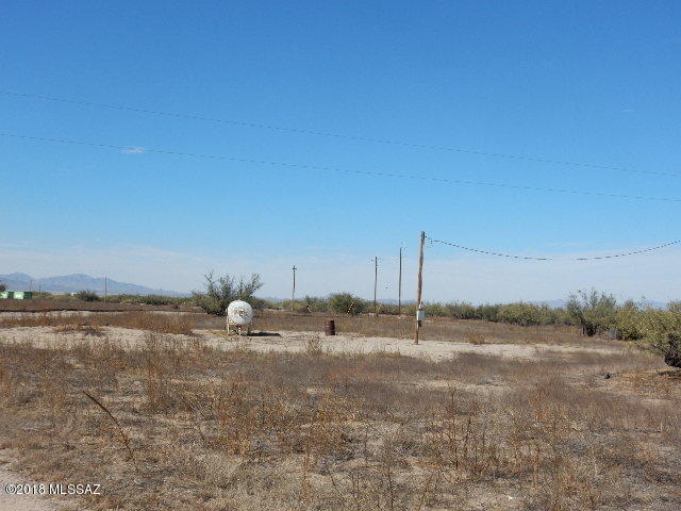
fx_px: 846
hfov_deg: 43.9
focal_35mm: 43
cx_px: 340
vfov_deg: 33.6
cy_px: 256
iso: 125
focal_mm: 7.6
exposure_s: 1/1600
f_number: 4.2
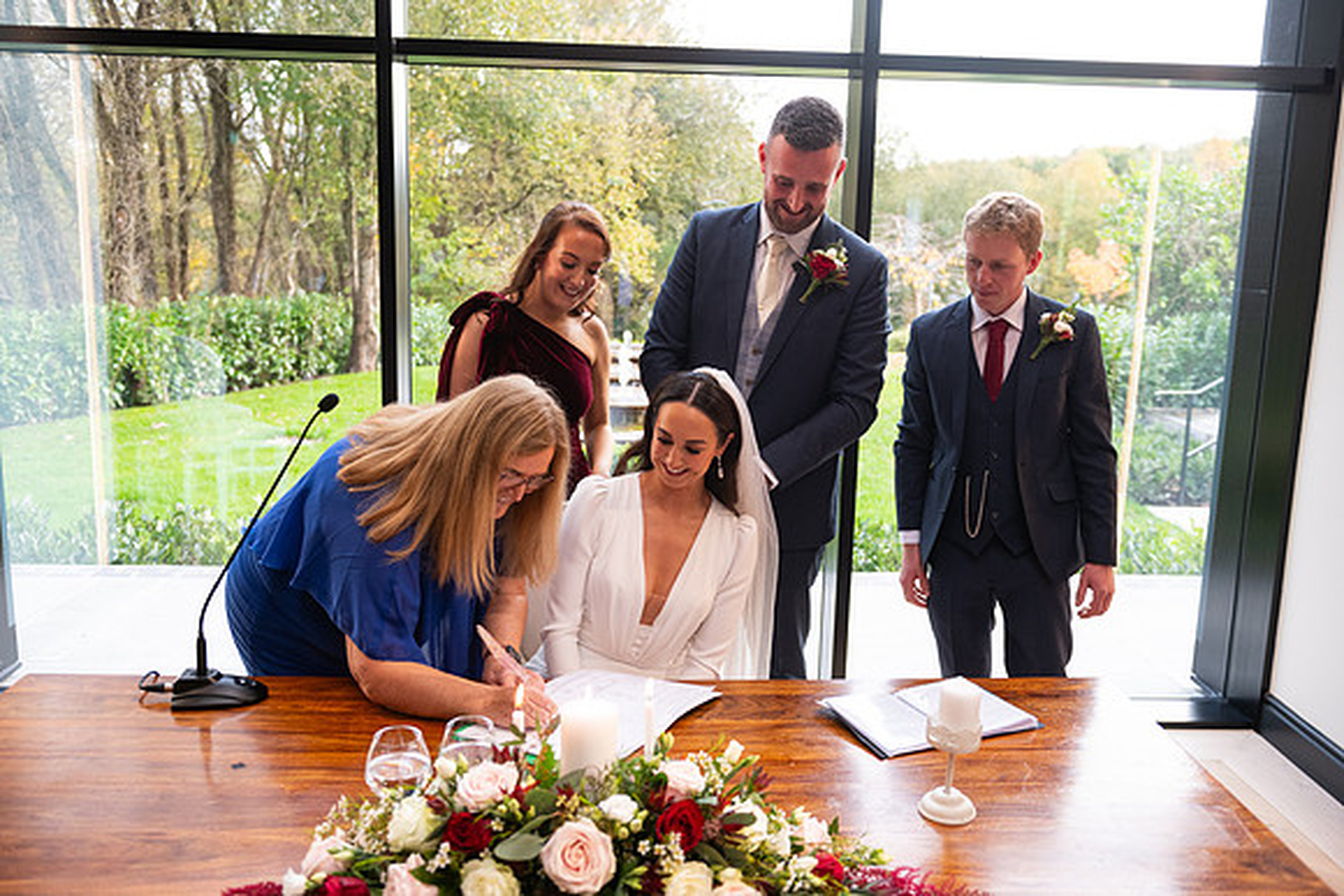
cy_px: 448
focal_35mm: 32
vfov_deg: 41.1
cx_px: 672
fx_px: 1195
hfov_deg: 58.7
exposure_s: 1/160
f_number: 3.5
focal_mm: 32
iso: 640
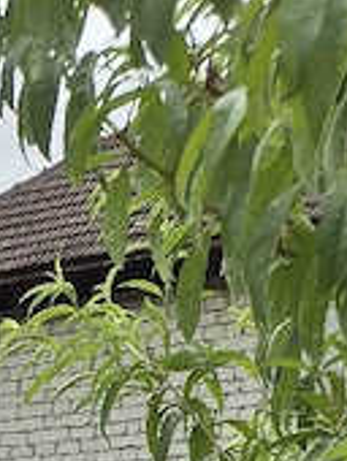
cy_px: 1082
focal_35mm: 108
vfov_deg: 13.6
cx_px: -412
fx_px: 1440
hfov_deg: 11.8
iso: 25
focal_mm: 5.4
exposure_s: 1/2500
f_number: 1.8
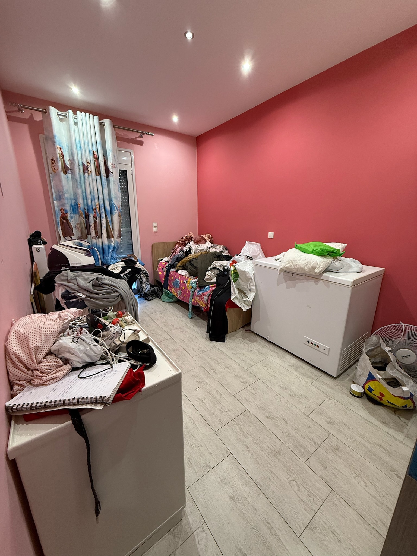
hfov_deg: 85.7
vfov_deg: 102.1
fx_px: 225
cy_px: 278
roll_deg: -0.7
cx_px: 208
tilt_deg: -14.5
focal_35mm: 14
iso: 250
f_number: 2.2
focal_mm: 2.22
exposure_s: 1/50
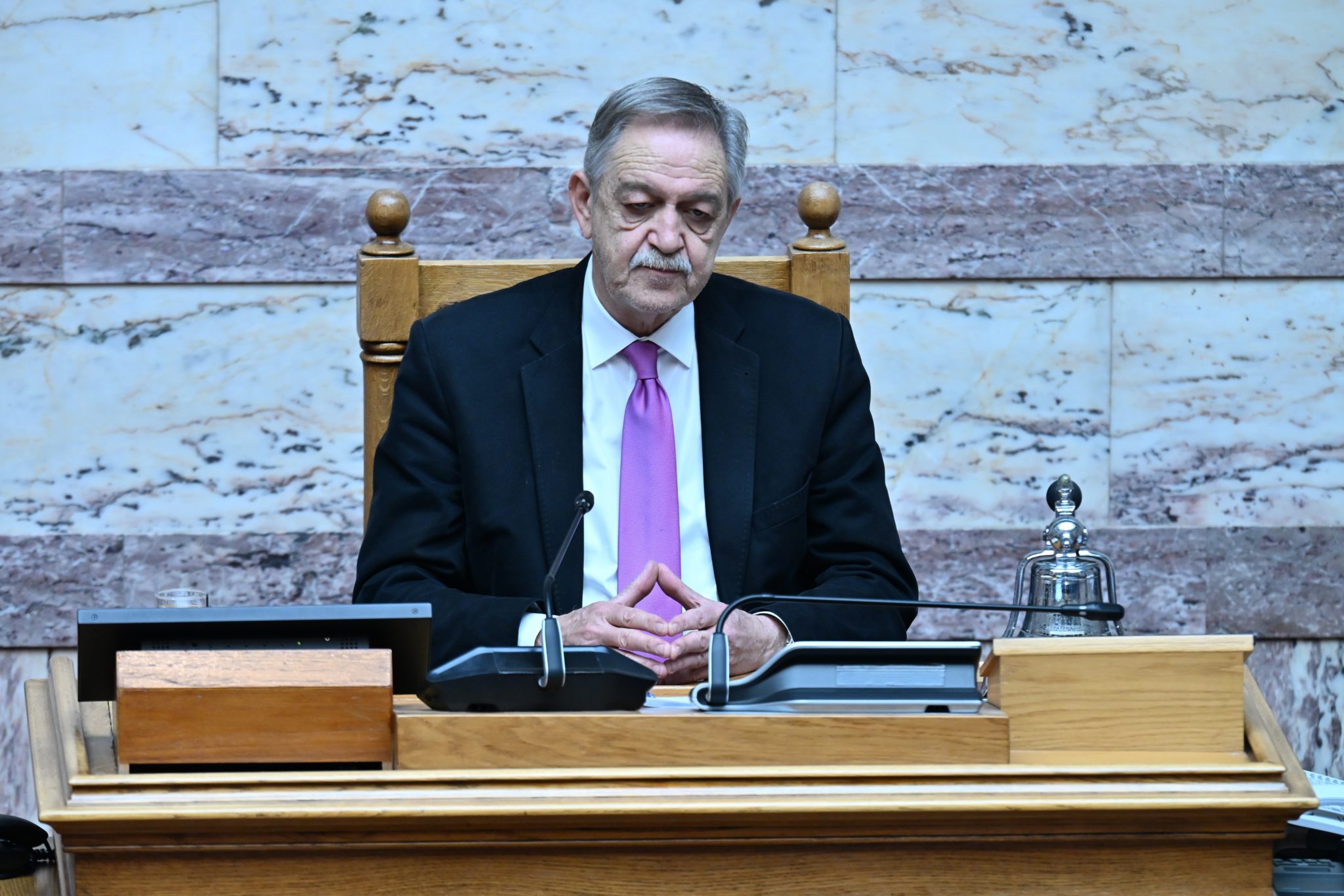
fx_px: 14931
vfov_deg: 3.4
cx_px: 672
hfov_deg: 5.2
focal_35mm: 400
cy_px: 448
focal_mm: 400
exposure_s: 1/250
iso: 3200
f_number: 6
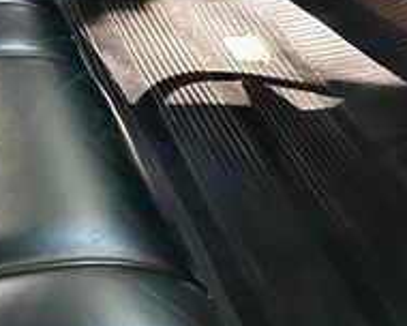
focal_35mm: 79
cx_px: -272
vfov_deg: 17.4
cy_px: -167
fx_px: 952
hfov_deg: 19.6
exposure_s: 1/60
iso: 500
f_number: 1.78
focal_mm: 6.86
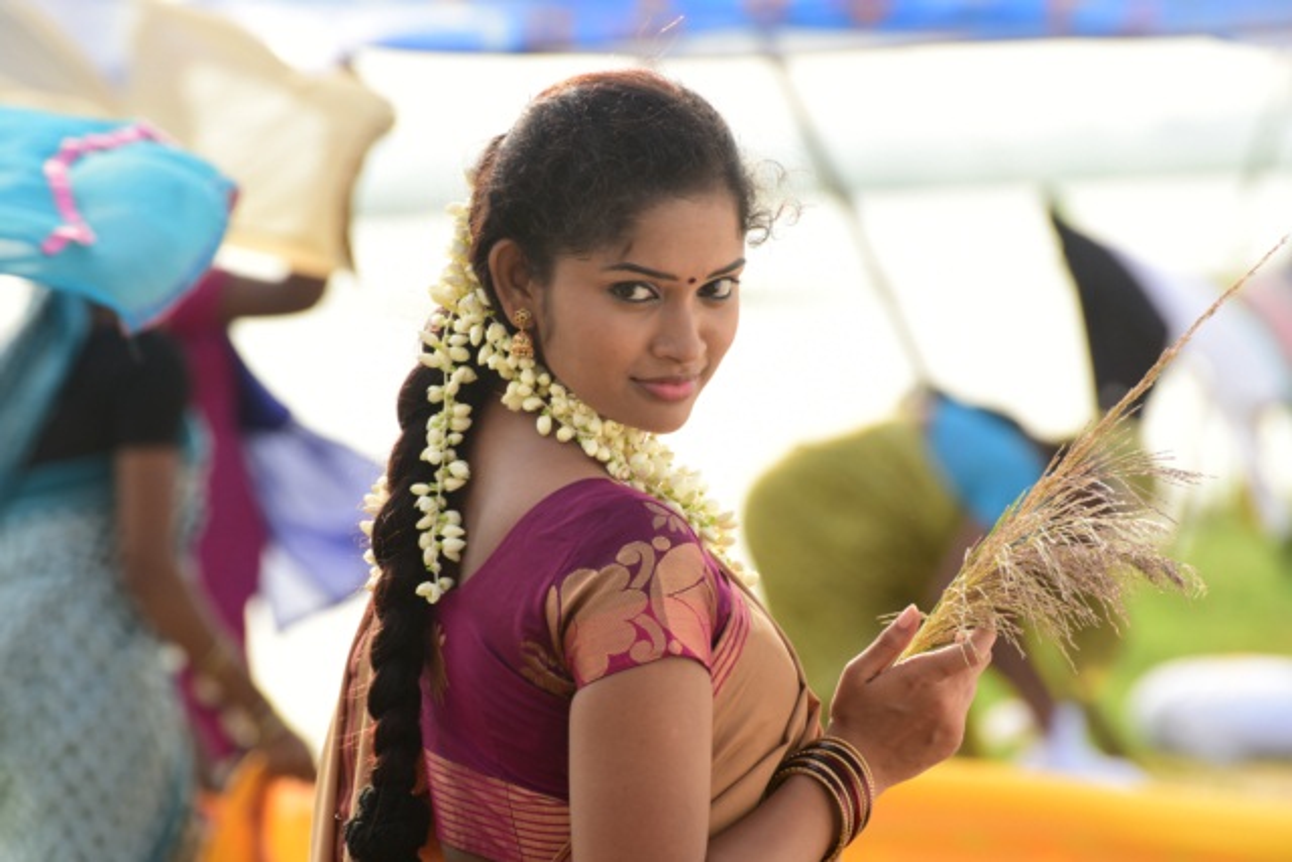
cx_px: 646
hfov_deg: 8.6
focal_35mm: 240
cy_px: 431
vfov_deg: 5.7
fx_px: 8615
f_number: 7.1
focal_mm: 240
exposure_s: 1/400
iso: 400
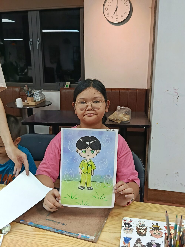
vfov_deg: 56.8
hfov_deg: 44.2
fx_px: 228
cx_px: 92
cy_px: 124
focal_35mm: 32
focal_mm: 5.24
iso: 238
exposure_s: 1/100
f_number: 1.7
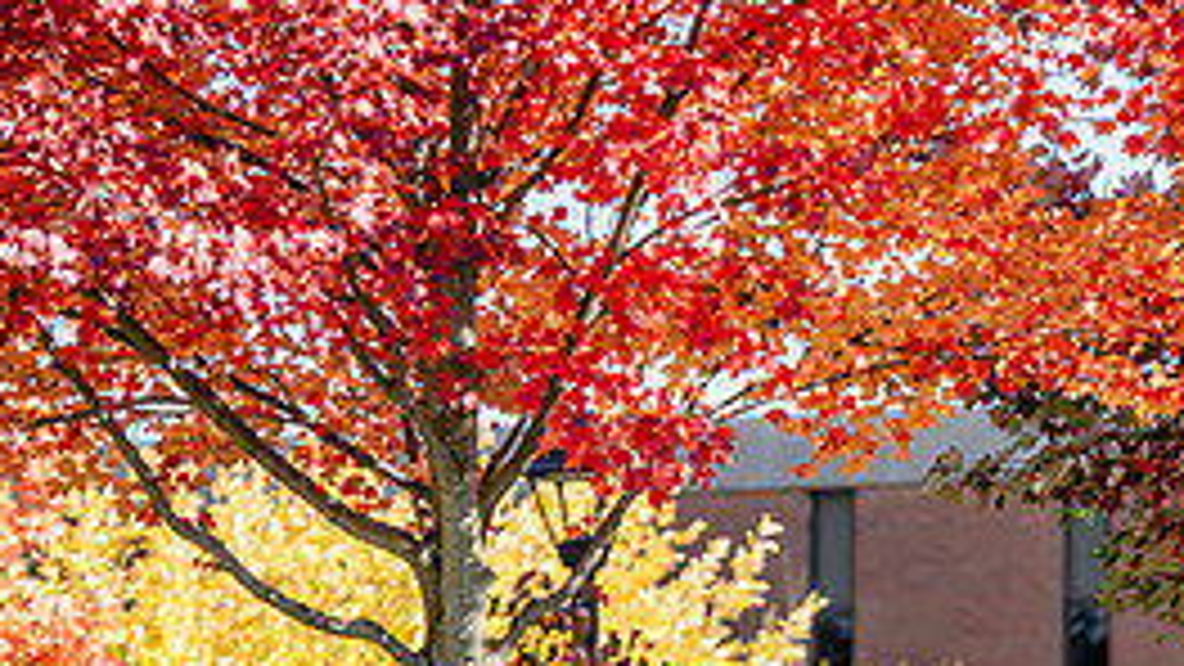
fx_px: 8854
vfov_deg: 4.3
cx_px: 1098
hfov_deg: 7.6
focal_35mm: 282
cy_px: 727
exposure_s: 1/500
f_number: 4
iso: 125
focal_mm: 122
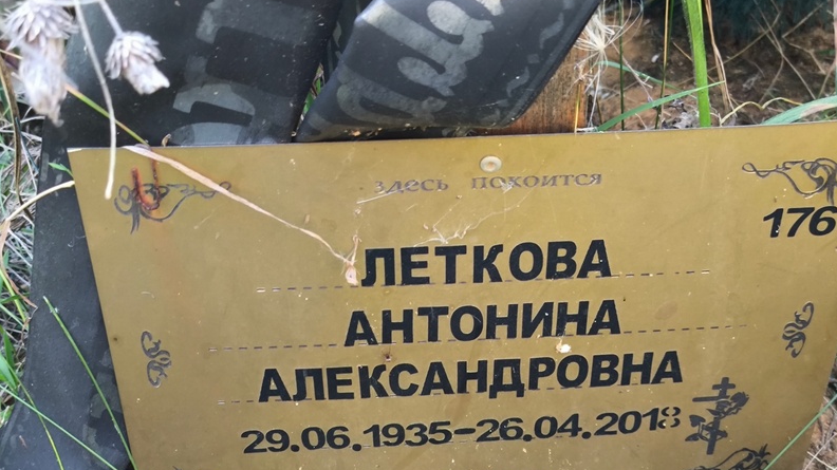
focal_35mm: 55
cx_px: 421
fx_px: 1220
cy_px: 309
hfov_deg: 37.9
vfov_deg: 21.7
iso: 320
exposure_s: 1/30
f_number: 1.7
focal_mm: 4.71
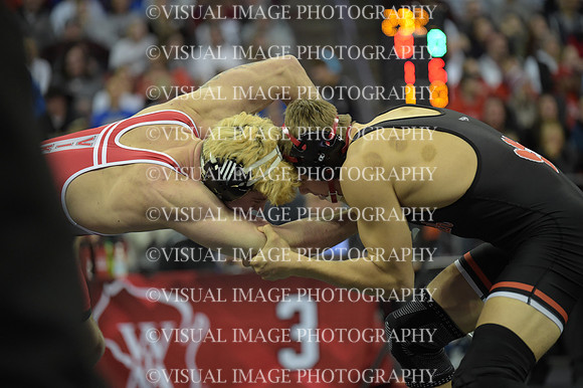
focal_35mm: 160
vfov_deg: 8.6
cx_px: 292
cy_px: 194
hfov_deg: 12.8
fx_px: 2590
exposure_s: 1/1250
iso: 4500
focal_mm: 160
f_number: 2.8
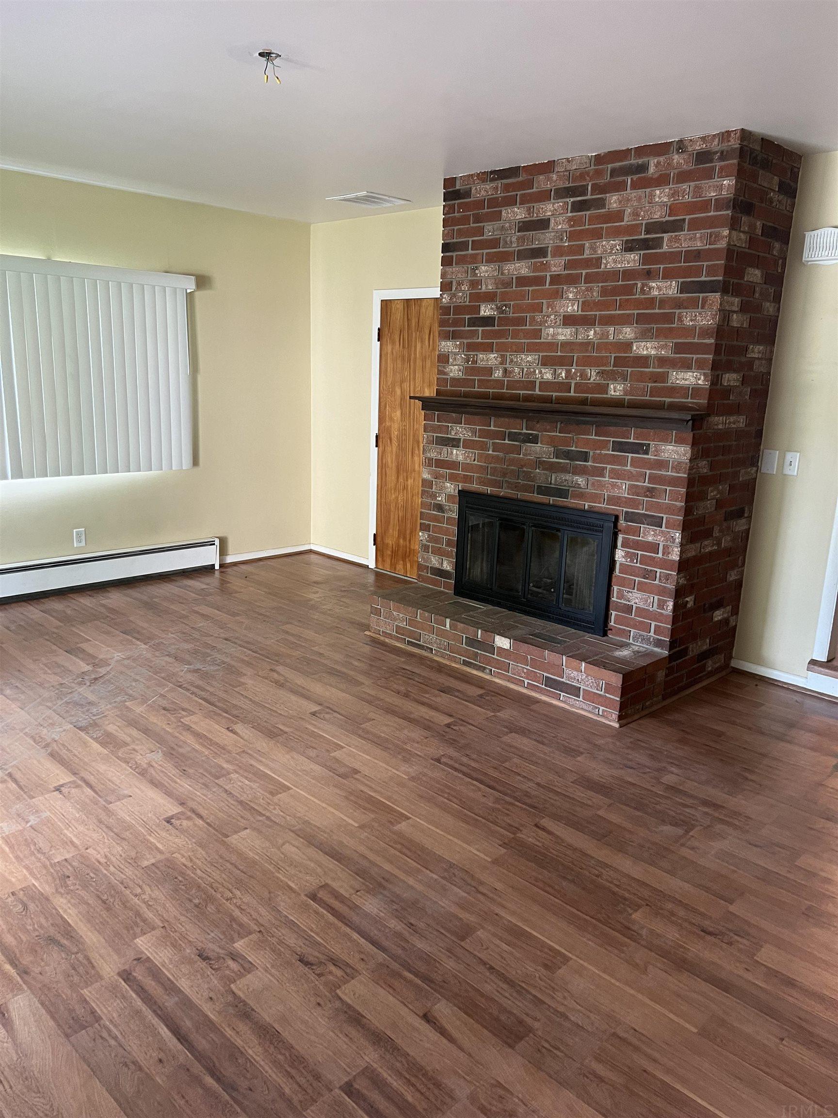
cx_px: 419
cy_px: 559
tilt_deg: -13.1
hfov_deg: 53.1
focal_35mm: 26
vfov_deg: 67.3
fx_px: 839
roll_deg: -1.8
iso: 200
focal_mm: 5.7
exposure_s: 1/60
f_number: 1.5
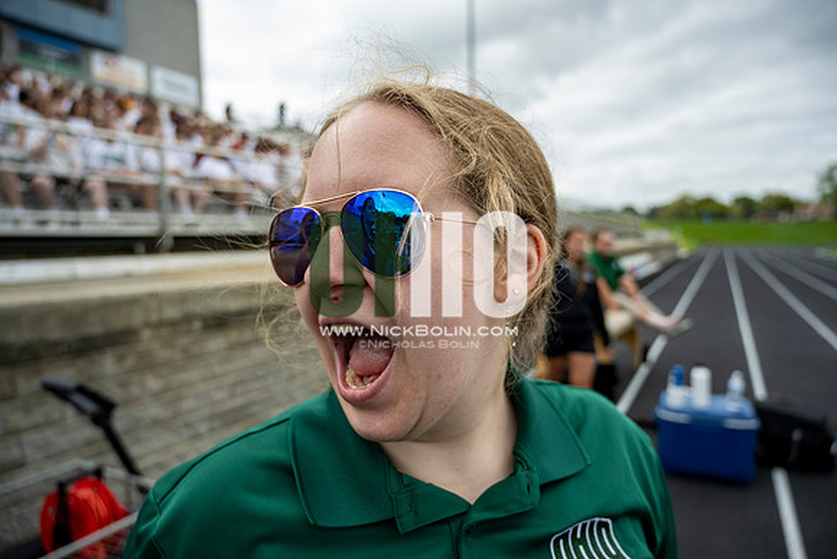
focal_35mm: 24
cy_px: 280
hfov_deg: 73.7
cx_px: 418
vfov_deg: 53.2
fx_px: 558
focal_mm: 24
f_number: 4
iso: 250
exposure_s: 1/800
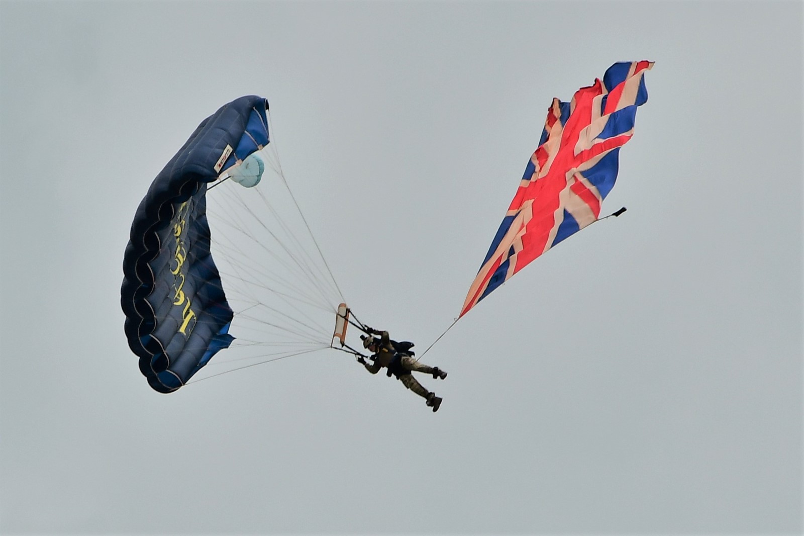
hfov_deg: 3.4
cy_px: 268
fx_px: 13731
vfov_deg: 2.2
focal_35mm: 615
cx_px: 402
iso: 250
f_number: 10
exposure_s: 1/500
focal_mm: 410
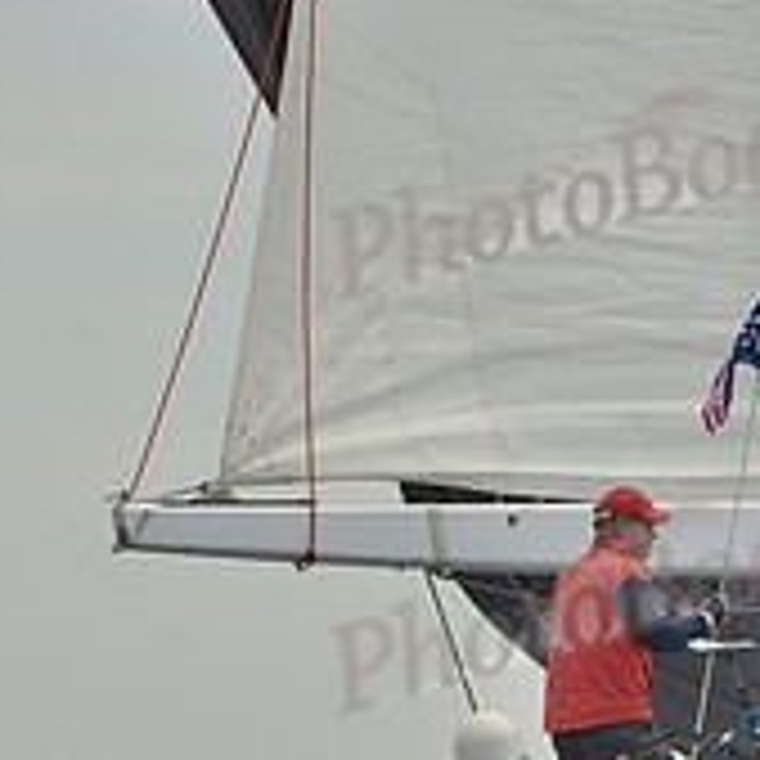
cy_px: 767
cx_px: 1201
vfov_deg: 4.8
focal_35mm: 364
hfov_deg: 4.8
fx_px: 9042
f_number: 8
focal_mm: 125
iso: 280
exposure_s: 1/1250
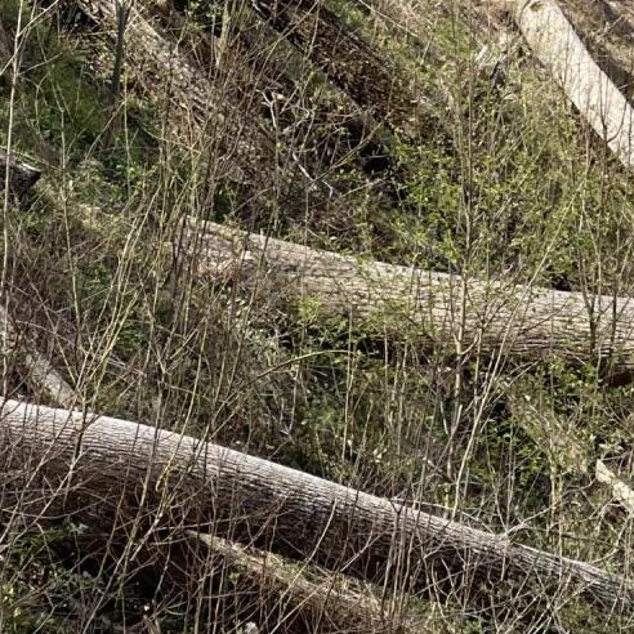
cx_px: 255
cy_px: -215
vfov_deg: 7.5
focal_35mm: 230
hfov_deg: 7.6
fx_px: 4766
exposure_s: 1/619
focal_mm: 7.5
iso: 32
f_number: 2.2
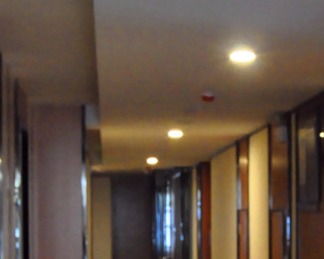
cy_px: 227
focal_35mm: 98
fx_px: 939
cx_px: 235
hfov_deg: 19.5
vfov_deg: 15.5
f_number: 11
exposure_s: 1/10
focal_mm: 16
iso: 2500
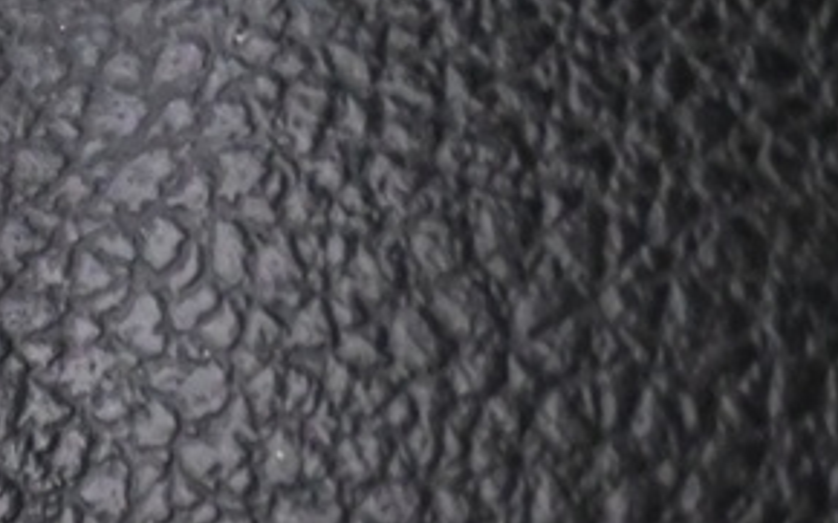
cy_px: 659
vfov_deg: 7.8
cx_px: -1367
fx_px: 3799
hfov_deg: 10.3
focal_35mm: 166
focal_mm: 19.5
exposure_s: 1/30
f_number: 3.8
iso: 3200
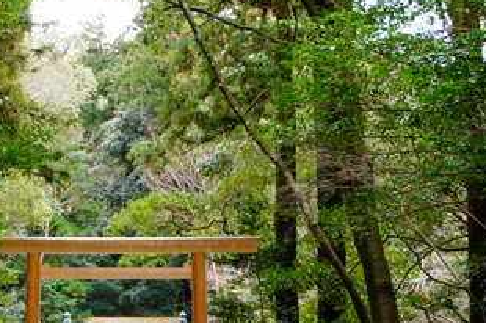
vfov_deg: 15.7
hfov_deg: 23.3
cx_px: 147
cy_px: 169
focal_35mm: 87
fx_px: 1173
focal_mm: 20
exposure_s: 1/60
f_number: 4
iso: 500
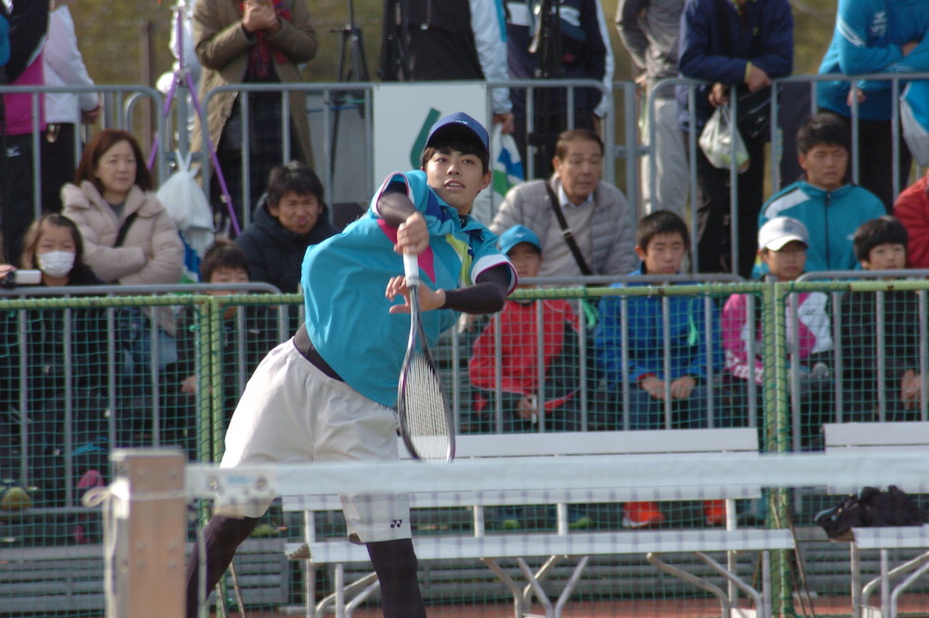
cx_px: 464
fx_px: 11603
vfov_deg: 3.0
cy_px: 309
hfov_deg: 4.6
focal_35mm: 450
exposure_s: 1/500
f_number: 6.3
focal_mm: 300
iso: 400
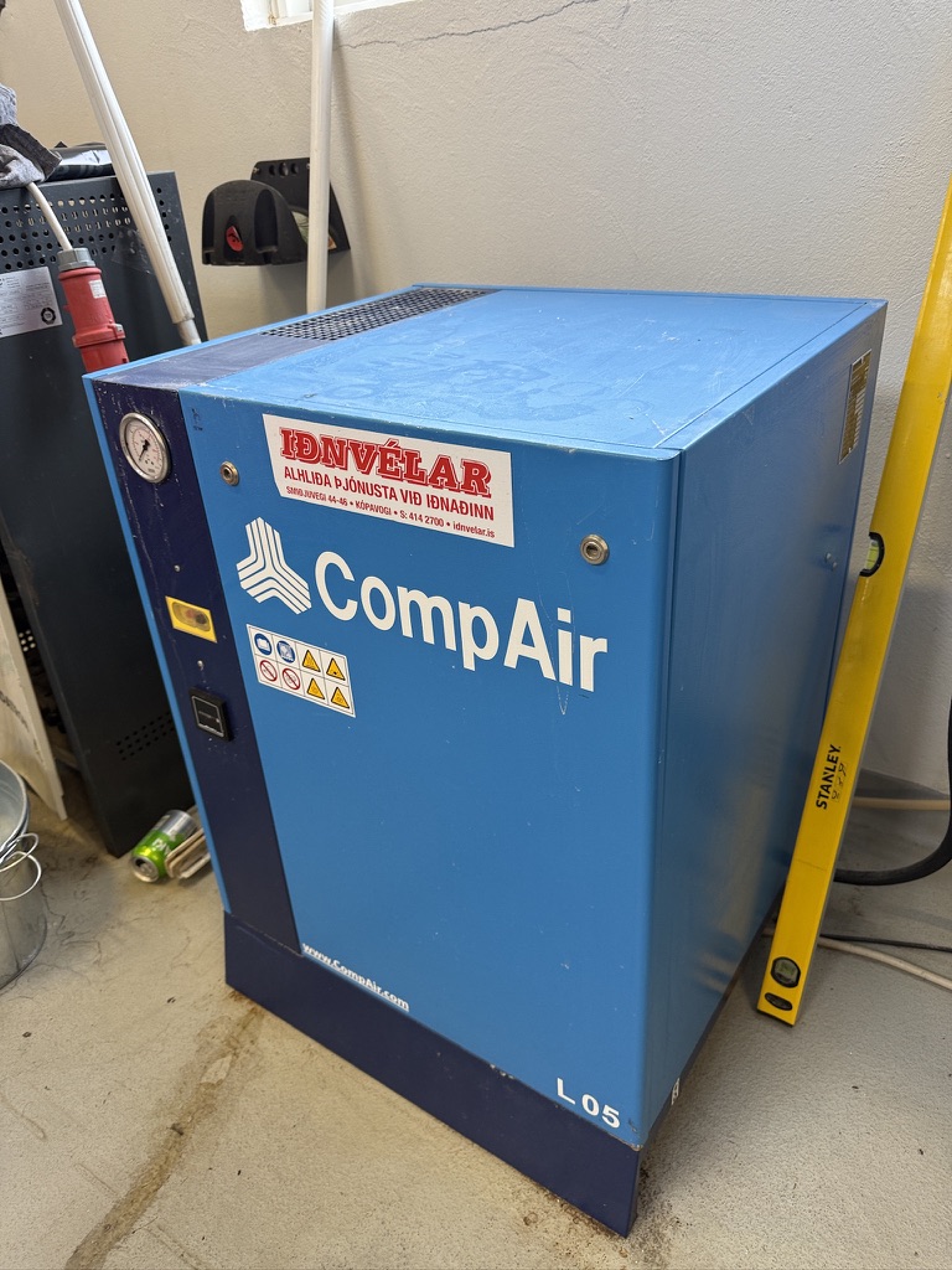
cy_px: 635
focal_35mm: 24
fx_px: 880
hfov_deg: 56.8
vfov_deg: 71.6
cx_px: 476
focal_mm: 6.76
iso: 125
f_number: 1.78
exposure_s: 1/50
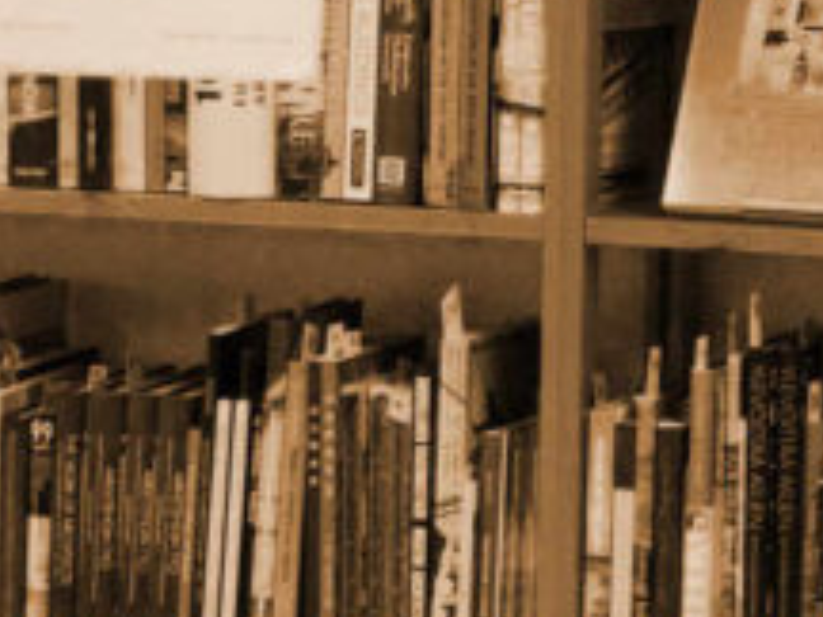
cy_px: 400
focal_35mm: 313
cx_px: 232
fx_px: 7442
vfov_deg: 4.7
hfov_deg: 6.3
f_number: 2.2
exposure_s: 1/50
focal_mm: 6.3
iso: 1250
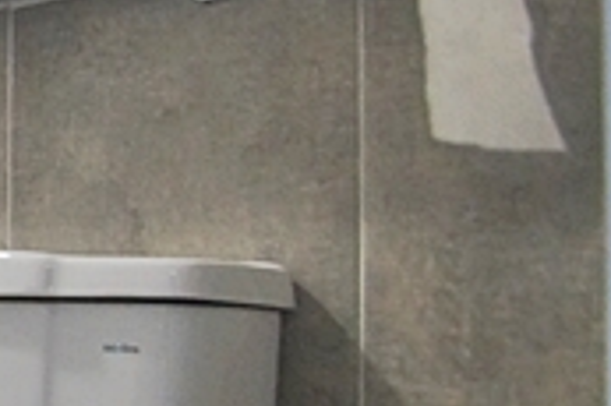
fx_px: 1294
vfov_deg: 17.8
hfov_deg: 16.3
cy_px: 258
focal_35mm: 76
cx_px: -752
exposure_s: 1/60
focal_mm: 11
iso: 800
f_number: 3.5
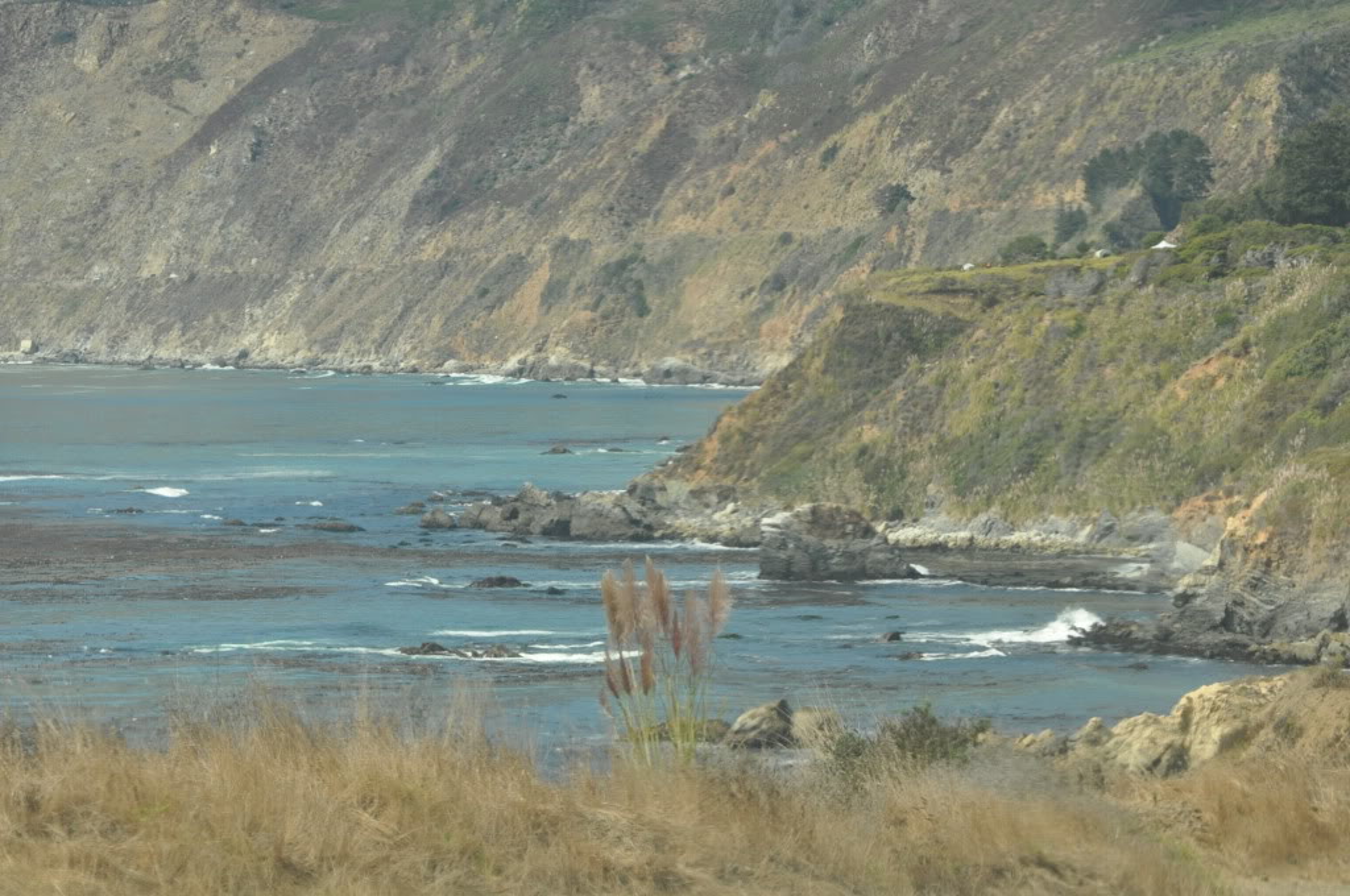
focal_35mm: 210
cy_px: 448
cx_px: 675
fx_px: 7865
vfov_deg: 6.5
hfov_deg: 9.8
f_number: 5
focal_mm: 140
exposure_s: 1/3200
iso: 800
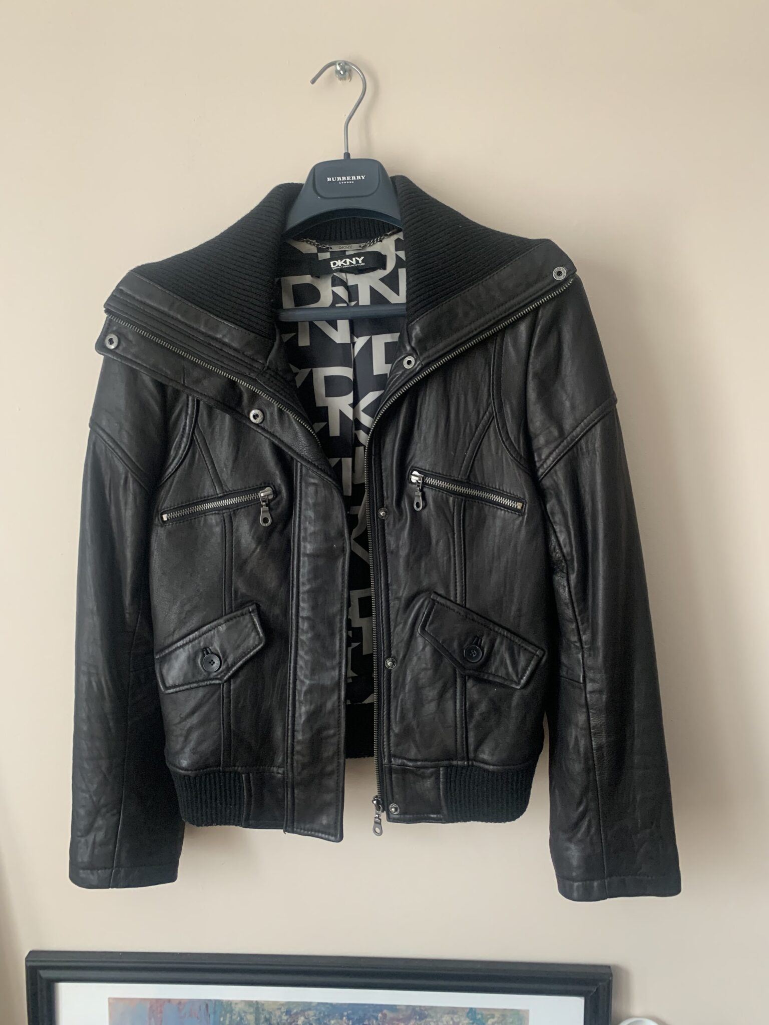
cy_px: 512
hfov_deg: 53.1
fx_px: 770
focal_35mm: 26
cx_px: 384
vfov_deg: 67.3
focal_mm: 4.25
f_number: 1.8
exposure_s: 1/60
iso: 400
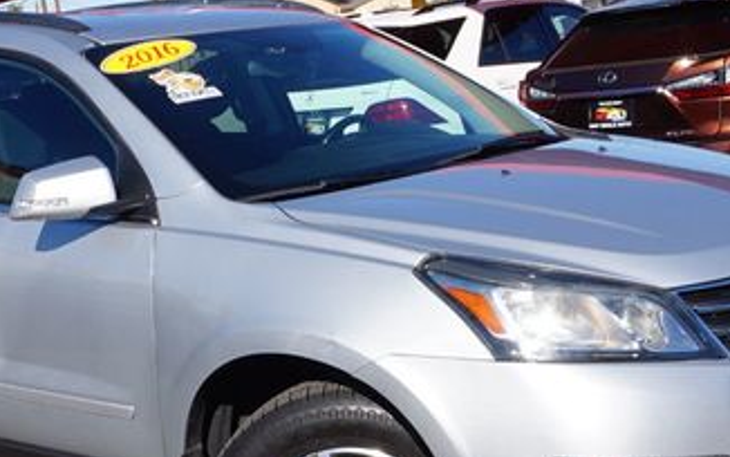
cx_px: 269
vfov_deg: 18.8
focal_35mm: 69
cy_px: 323
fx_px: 1373
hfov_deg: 29.6
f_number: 14
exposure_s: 1/100
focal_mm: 23
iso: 100
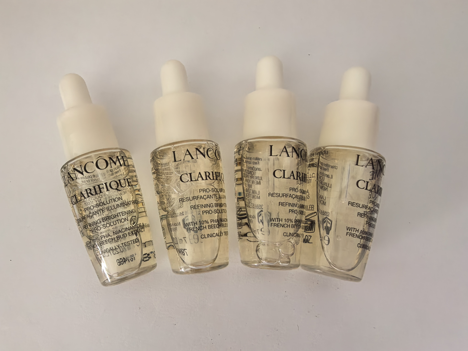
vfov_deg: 56.8
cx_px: 234
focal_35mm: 24
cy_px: 176
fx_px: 324
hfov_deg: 71.6
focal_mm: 1.95
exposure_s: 1/50
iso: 400
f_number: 2.2
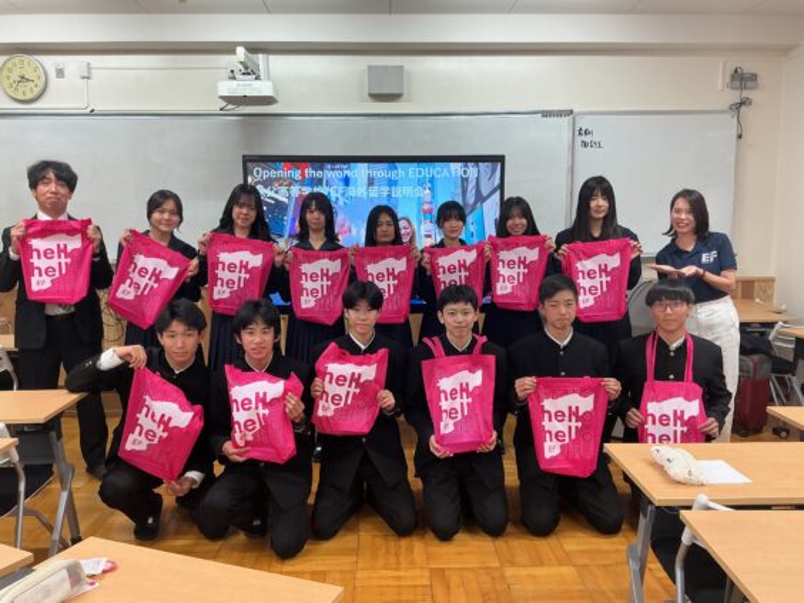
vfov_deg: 48.2
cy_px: 302
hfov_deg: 61.7
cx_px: 402
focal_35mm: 29
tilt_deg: -6.1
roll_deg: +1.2
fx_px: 674
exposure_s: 1/60
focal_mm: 3
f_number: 1.8
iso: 50
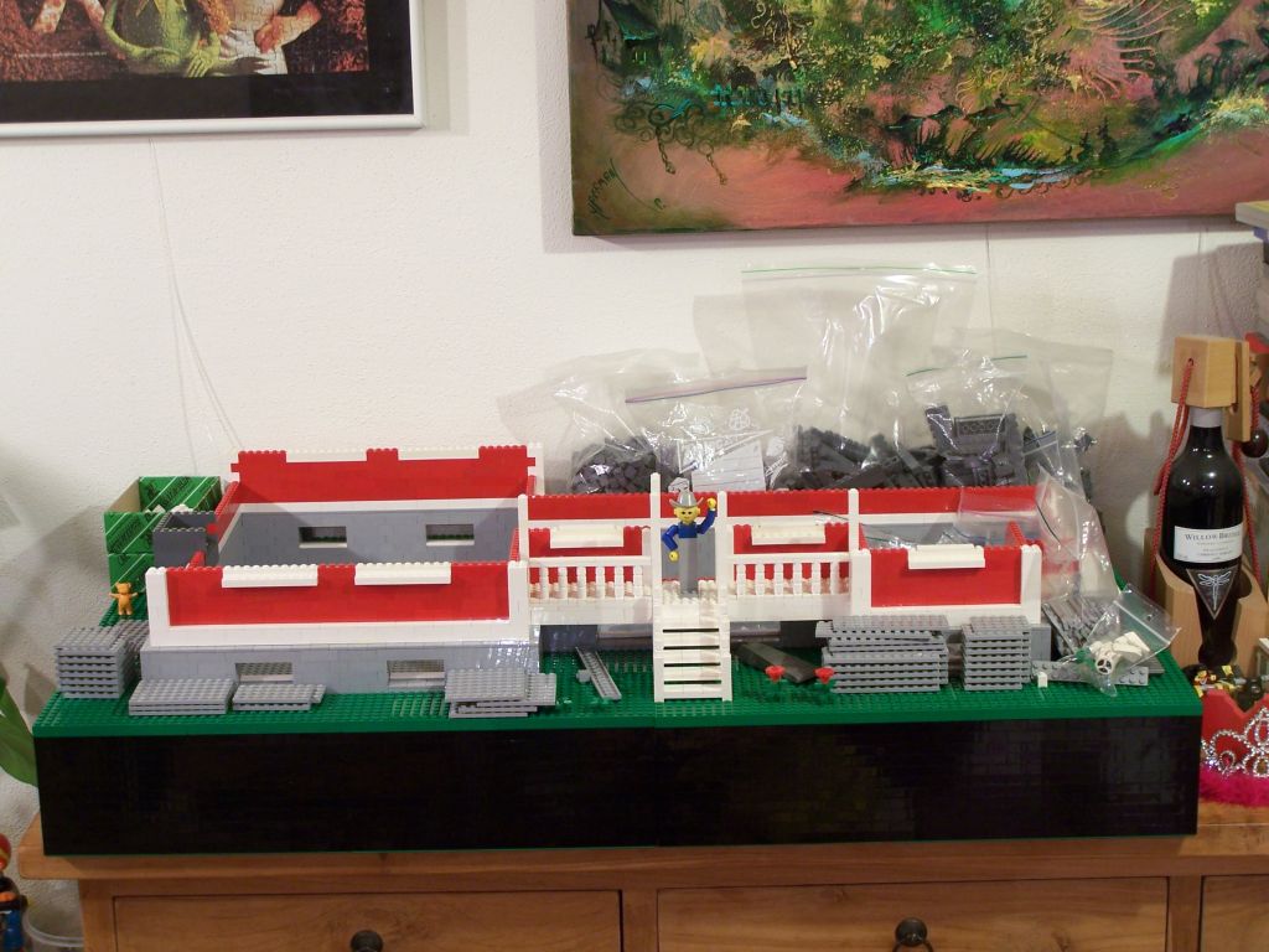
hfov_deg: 30.3
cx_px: 634
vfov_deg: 22.9
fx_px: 2346
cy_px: 476
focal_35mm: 64
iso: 80
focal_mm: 10.7
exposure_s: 1/2
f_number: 3.2
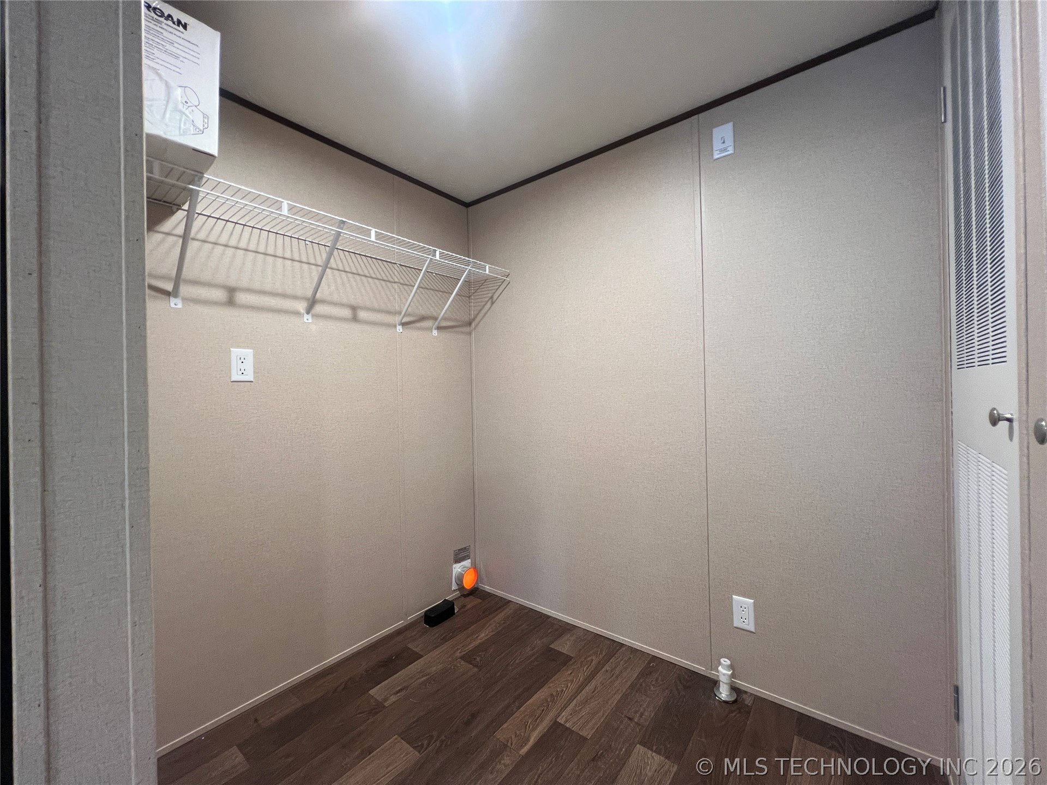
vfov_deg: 89.9
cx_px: 524
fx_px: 393
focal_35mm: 13
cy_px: 392
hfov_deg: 106.2
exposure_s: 1/60
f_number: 1.8
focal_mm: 1.57
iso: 125
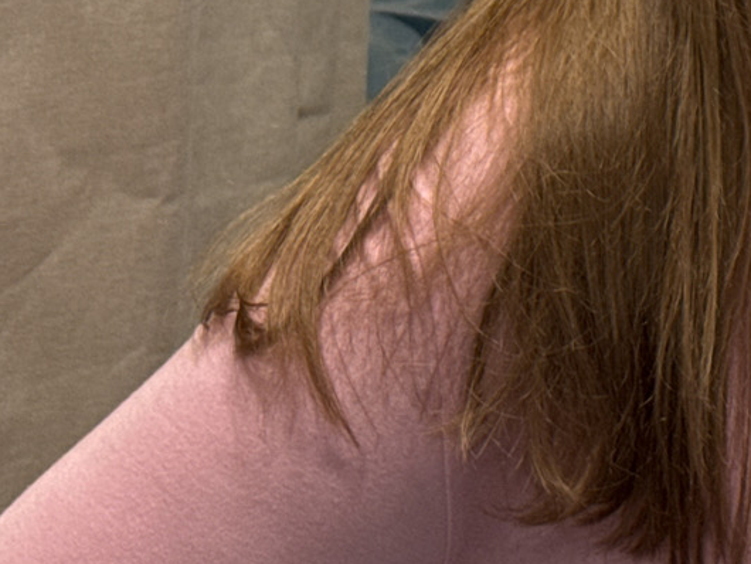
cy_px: -135
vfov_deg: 8.1
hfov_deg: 10.4
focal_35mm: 181
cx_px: 1234
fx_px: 3929
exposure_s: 1/50
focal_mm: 6.76
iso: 50
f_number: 1.78
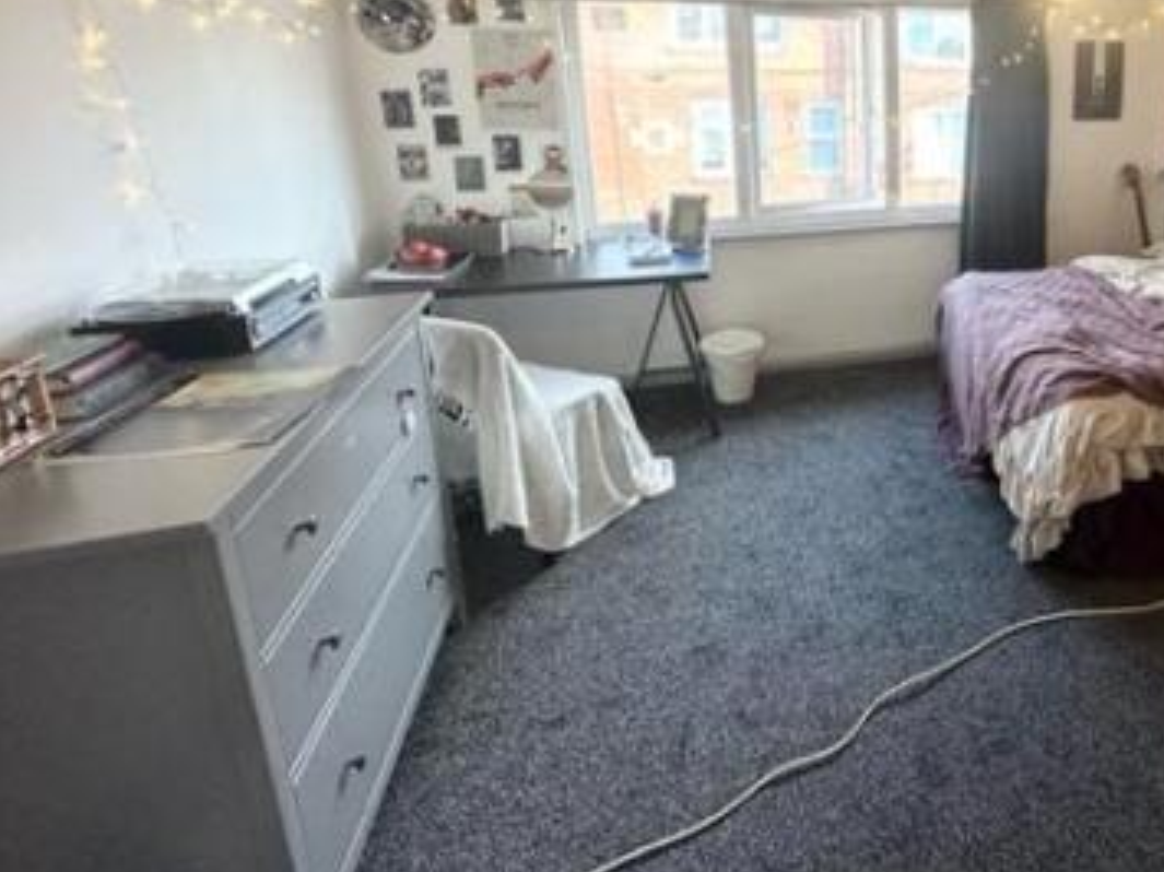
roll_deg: -1.0
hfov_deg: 66.4
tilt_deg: -12.6
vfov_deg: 56.4
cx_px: 949
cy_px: 234
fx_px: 773
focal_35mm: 23
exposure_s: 1/91
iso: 125
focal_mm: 2.22
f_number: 2.2
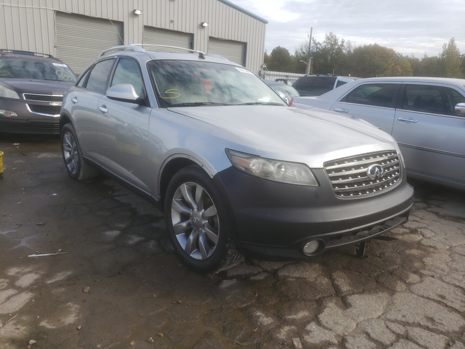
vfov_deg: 53.1
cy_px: 174
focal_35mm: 26
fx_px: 349
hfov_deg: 67.3
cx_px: 232
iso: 50
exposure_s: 1/1429
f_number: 1.5
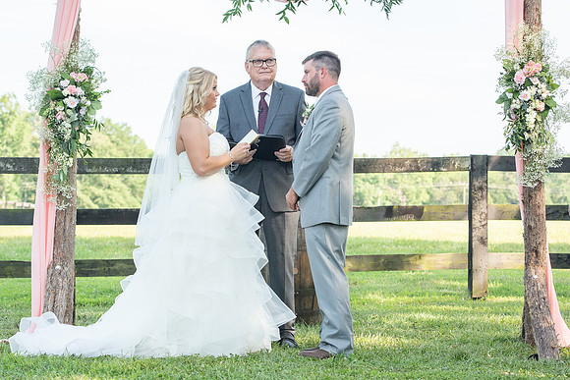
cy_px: 215
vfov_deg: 14.1
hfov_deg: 21.0
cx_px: 264
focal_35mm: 97
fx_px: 1541
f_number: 5.6
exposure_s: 1/500
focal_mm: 85
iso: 500
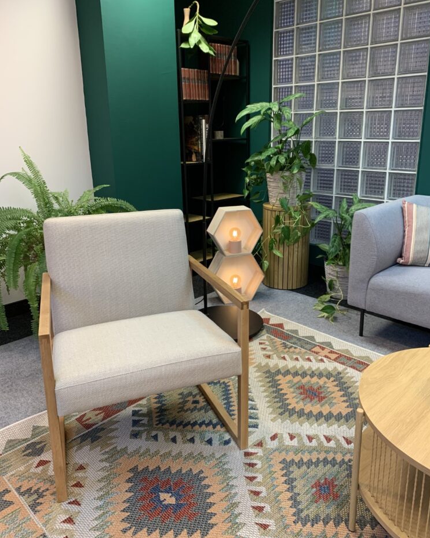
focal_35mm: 28
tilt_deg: -15.2
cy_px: 257
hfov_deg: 51.5
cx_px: 222
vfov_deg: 62.2
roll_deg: +1.3
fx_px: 446
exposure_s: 1/50
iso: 125
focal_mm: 4.25
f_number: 1.8
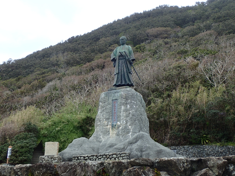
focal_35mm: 35
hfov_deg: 52.6
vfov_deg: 40.7
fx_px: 238
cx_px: 118
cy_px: 88
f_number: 3.5
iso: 100
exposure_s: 1/60
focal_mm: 6.42
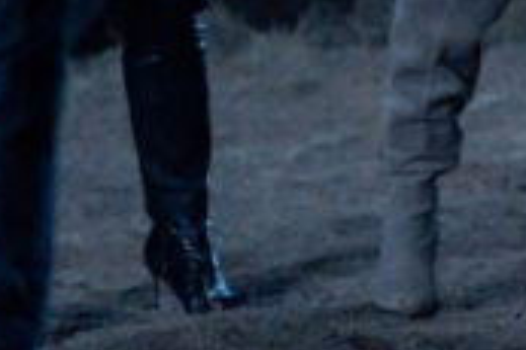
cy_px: -312
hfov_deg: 2.9
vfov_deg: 1.9
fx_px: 10481
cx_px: 629
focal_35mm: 718
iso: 6400
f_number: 4
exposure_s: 1/250
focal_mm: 170
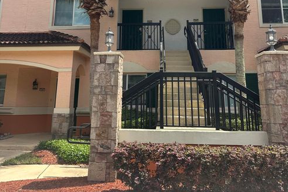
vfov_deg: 37.5
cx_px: 146
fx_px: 272
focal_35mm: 34
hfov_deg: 55.8
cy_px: 40
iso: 80
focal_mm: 6.86
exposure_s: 1/2809
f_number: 1.78
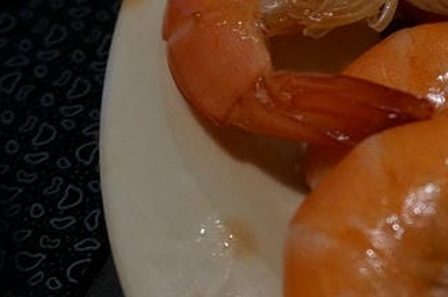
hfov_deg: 16.1
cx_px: 601
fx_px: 1491
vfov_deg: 11.2
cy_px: -68
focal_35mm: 120
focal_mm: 22
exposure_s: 1/60
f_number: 4
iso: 1000
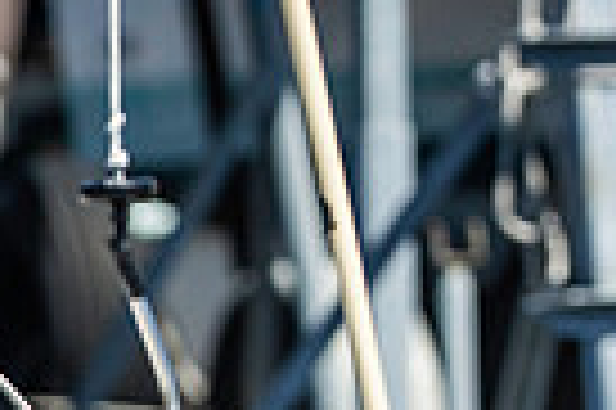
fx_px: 11194
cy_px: -176
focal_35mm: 655
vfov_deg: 2.1
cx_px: 1070
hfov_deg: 3.1
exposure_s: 1/4000
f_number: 4
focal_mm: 155
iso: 320
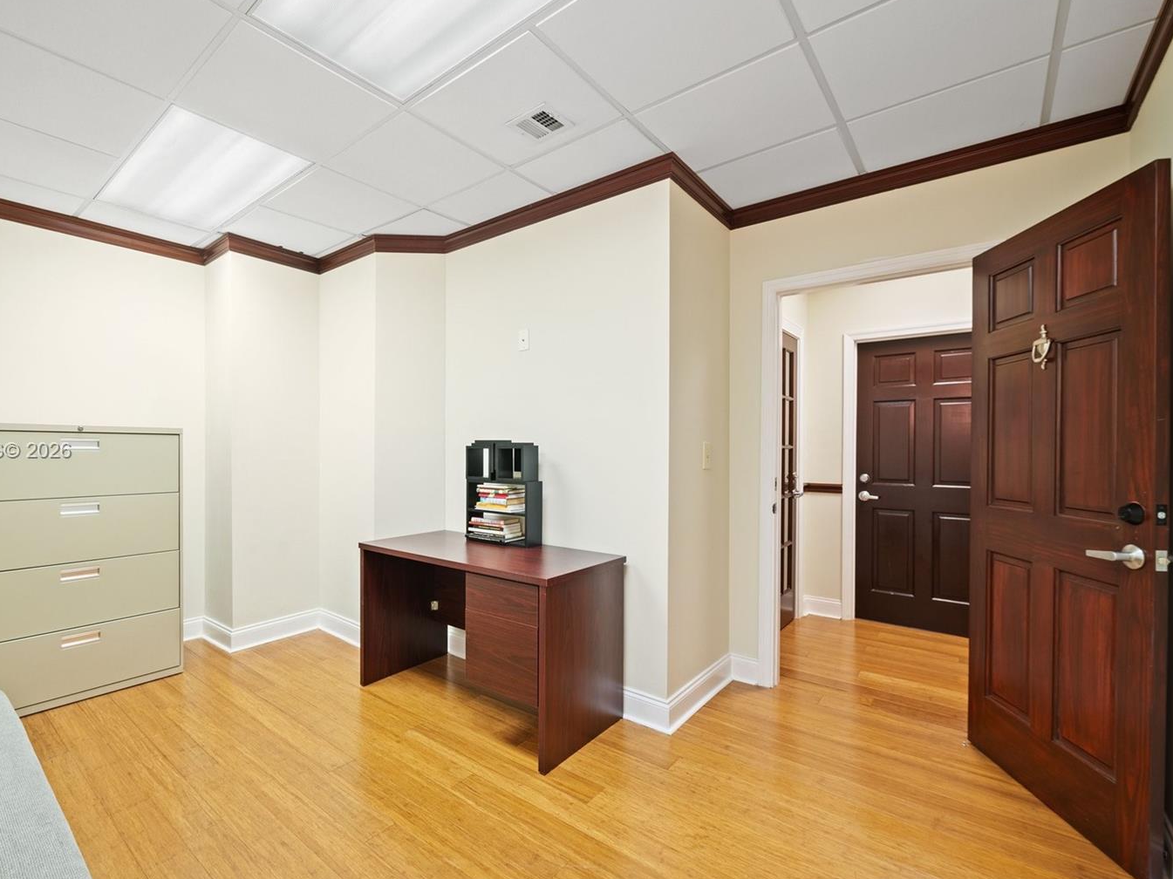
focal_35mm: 16
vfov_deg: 78.1
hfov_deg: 93.8
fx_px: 542
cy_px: 452
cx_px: 497
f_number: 8
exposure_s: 1/1.67
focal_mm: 14
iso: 200
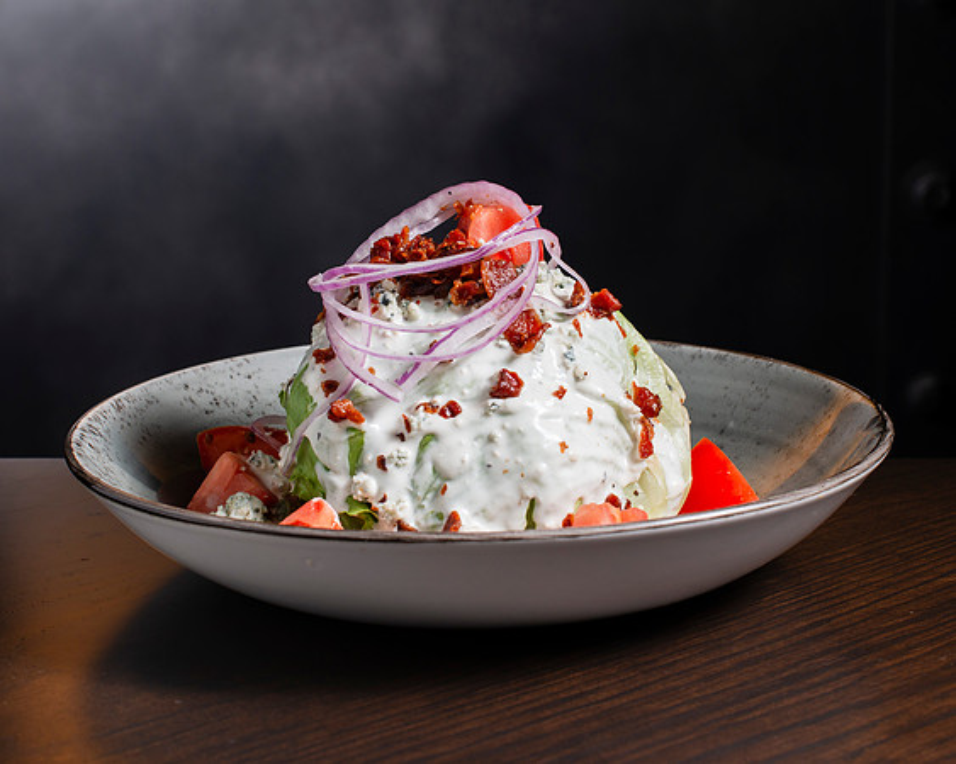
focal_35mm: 77
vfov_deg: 19.9
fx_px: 2174
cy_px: 320
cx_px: 481
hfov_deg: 24.8
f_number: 8
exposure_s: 1/200
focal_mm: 50
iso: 200
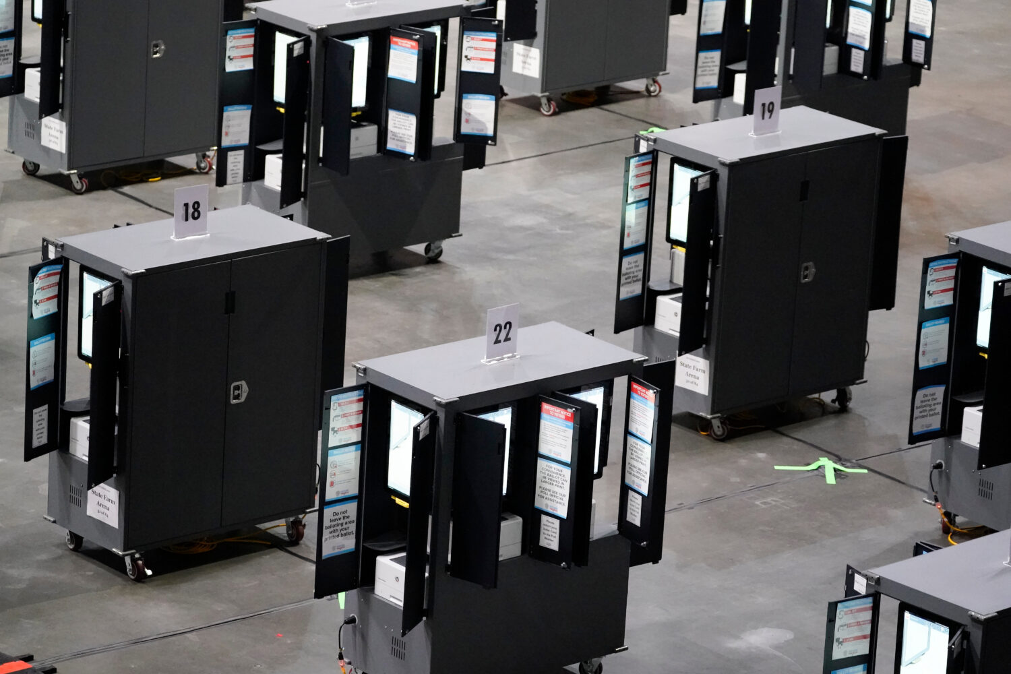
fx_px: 4718
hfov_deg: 12.2
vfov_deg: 8.2
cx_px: 506
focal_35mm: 168
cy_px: 337
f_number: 5.6
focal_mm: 168
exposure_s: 1/125
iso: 12800
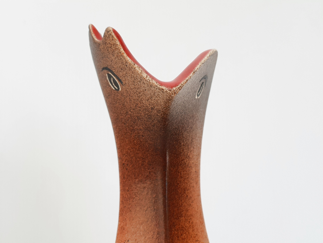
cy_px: 122
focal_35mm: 26
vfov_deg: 53.1
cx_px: 162
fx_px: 243
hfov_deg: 67.3
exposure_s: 1/149
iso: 50
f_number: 1.5
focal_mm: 4.3
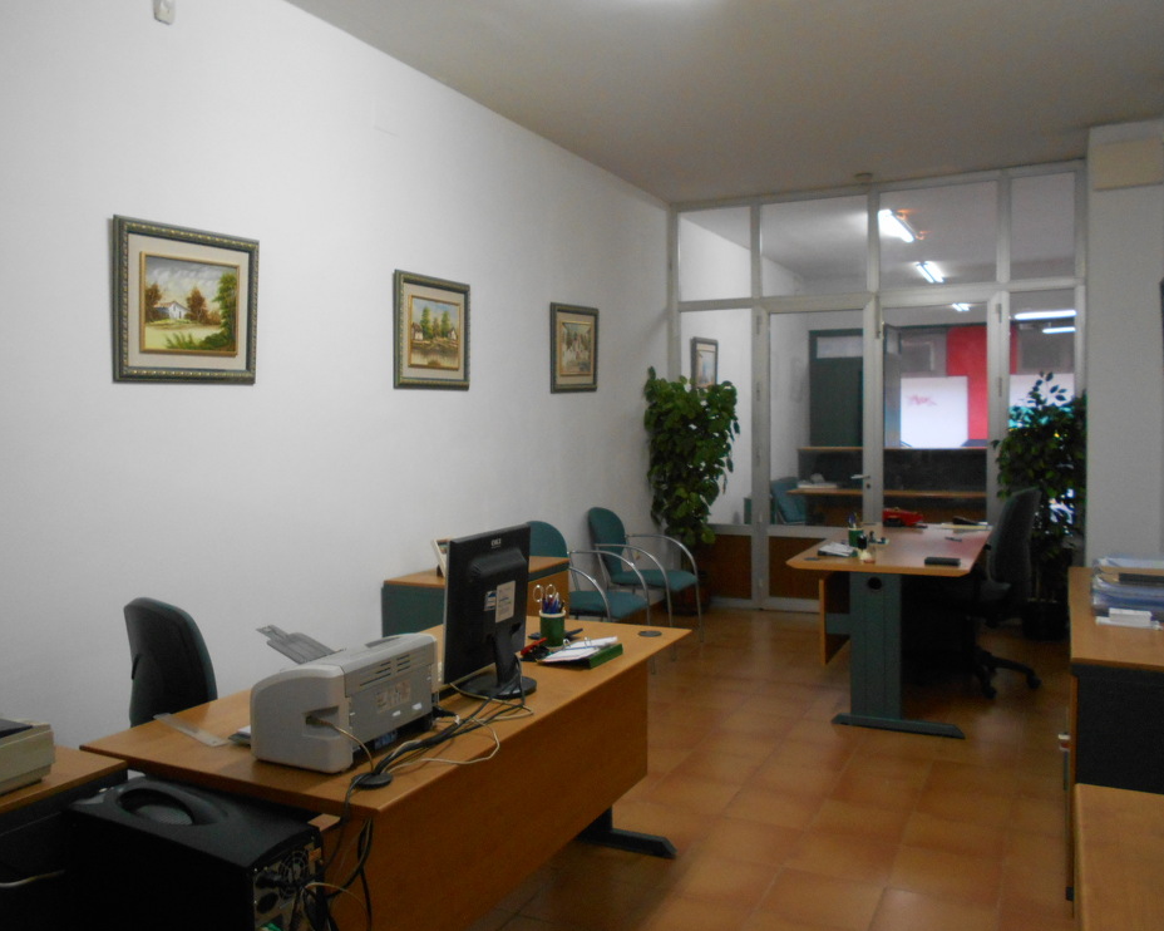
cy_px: 462
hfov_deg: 62.2
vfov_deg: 51.5
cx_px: 561
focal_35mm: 28
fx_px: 964
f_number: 3.2
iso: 400
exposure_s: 1/30
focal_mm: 4.6
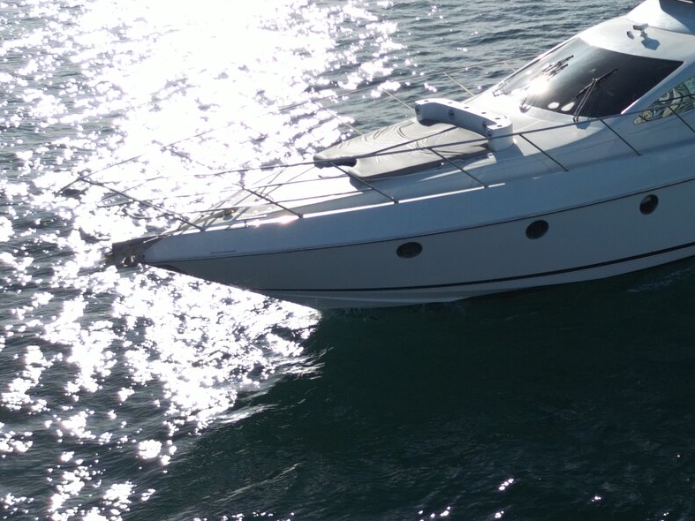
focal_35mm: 61
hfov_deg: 28.5
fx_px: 1225
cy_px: 52
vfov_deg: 23.4
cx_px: 782
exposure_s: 1/4000
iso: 110
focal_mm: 6.72
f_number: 1.7
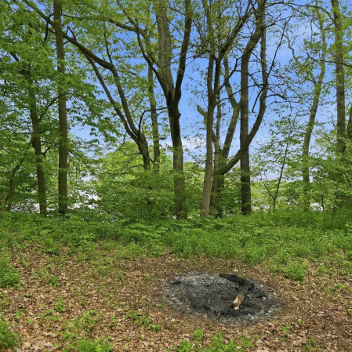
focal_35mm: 27
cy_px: 181
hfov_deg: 59.0
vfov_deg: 59.1
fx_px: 311
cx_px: 168
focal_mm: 13
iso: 100
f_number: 4.5
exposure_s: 1/160
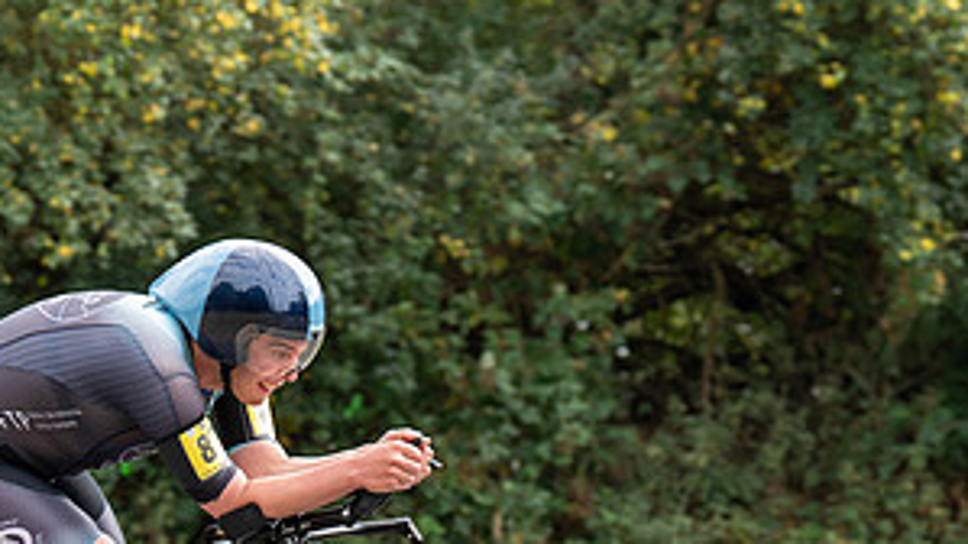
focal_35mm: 177
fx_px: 4542
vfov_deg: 6.8
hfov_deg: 12.1
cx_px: 217
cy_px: 455
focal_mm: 87
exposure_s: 1/1000
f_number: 4
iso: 400
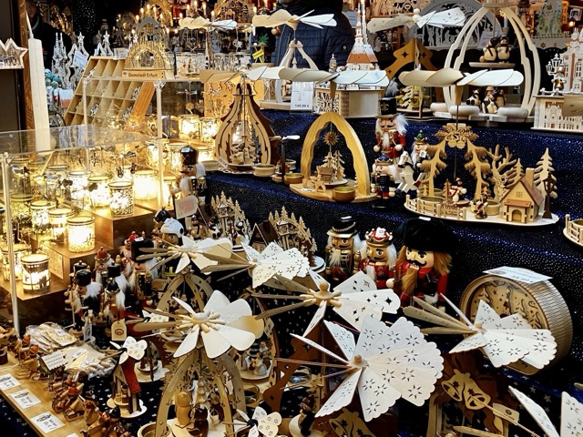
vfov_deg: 49.7
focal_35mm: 28
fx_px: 472
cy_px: 218
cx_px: 292
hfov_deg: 63.4
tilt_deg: -7.5
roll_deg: +1.4
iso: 80
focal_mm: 3.99
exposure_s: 1/50
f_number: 1.8
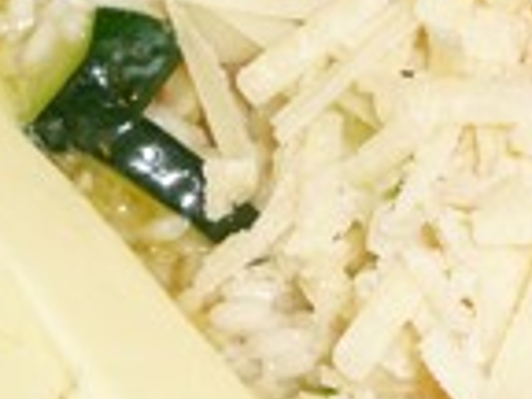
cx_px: 358
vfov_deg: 10.4
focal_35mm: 142
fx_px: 2182
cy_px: 299
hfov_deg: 13.9
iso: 100
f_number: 3.5
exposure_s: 1/30
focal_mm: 5.3
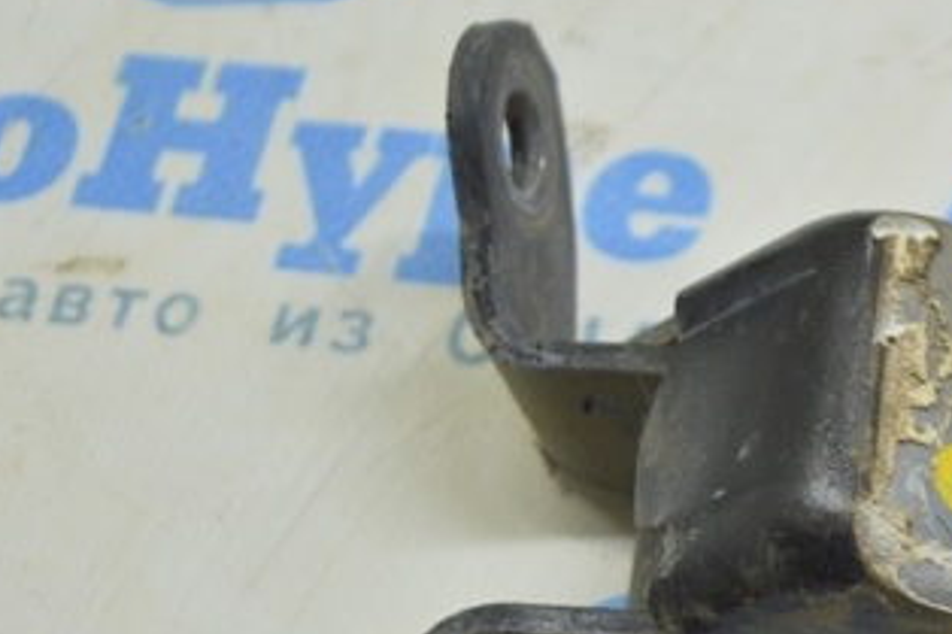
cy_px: 505
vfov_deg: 8.1
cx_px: 900
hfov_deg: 12.1
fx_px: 4441
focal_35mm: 168
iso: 400
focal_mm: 55
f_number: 5.6
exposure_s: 1/20
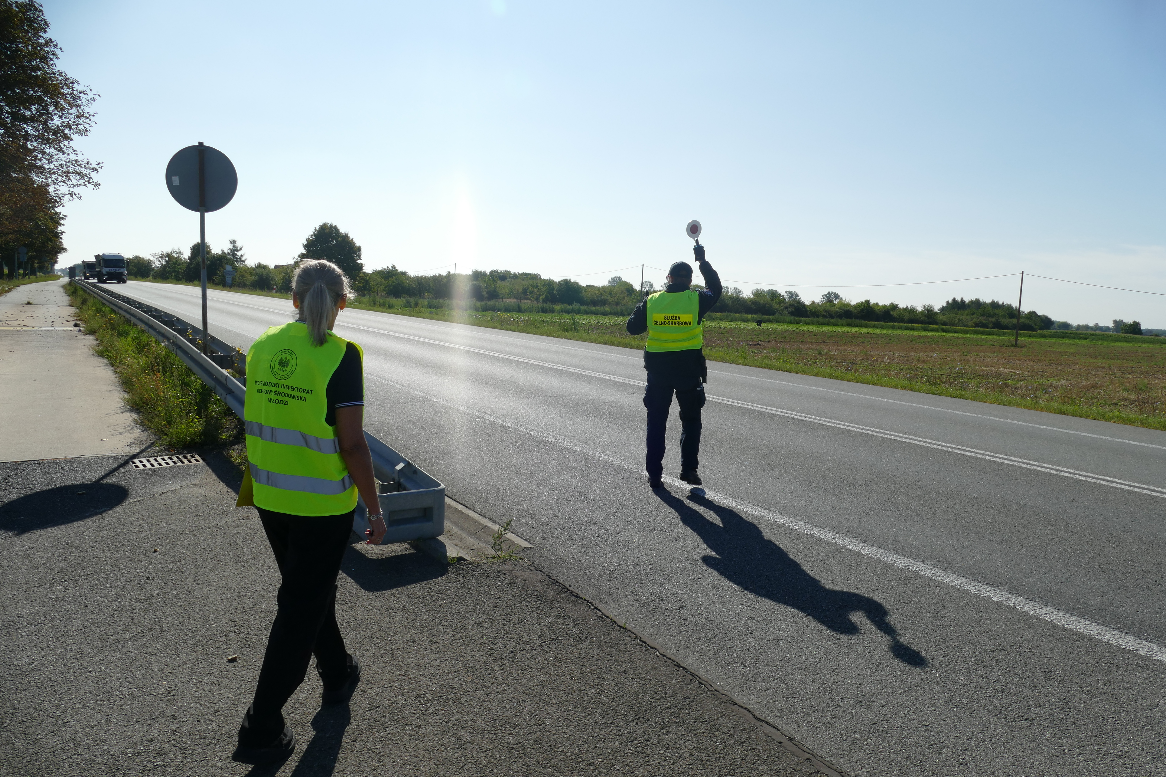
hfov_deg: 71.5
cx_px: 583
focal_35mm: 25
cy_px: 388
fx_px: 810
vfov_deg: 51.3
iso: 125
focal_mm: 9.12
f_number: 5.6
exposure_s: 1/1000
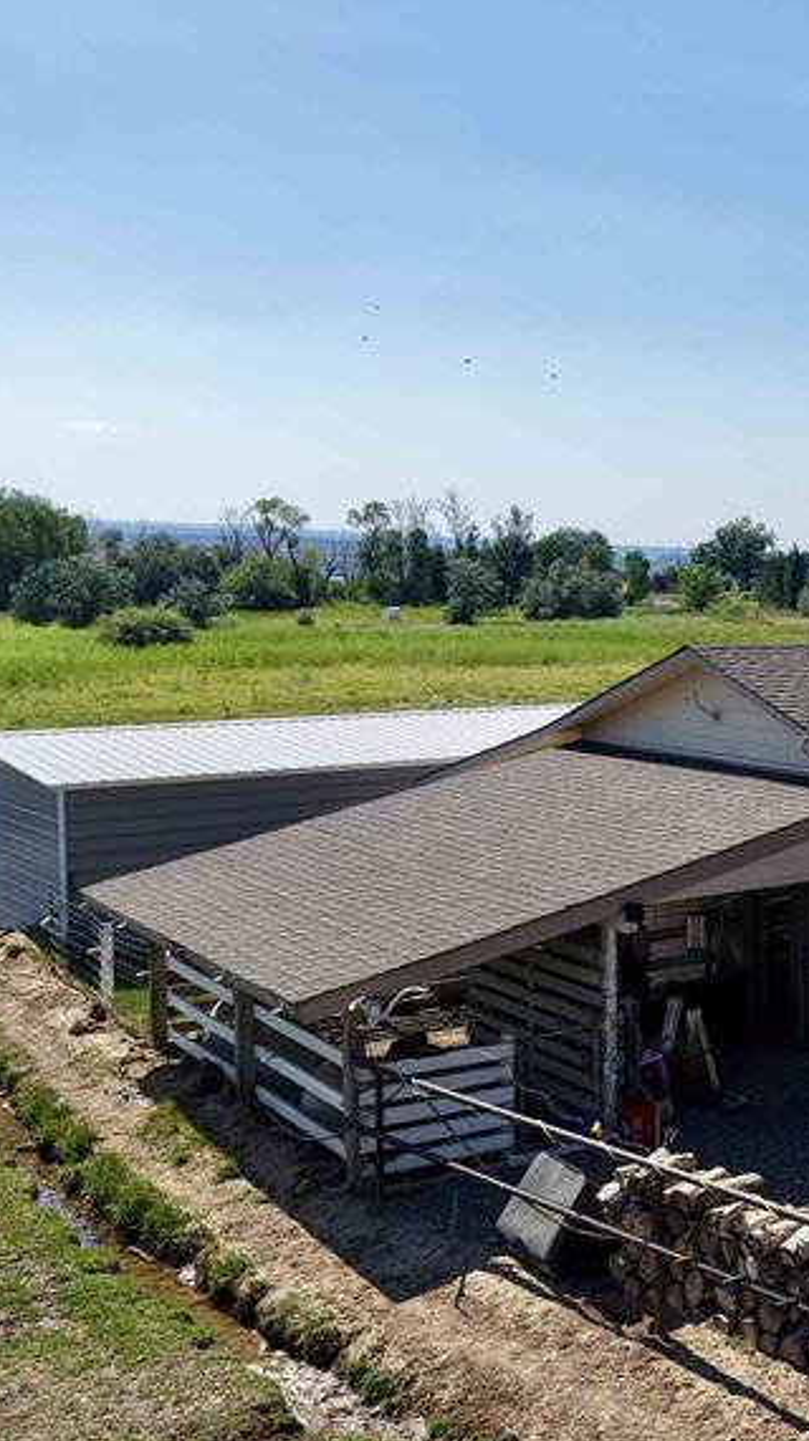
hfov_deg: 23.1
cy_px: 720
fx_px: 1795
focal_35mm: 47
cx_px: 986
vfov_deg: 43.7
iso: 230
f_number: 1.8
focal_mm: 8.67
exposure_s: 1/6000
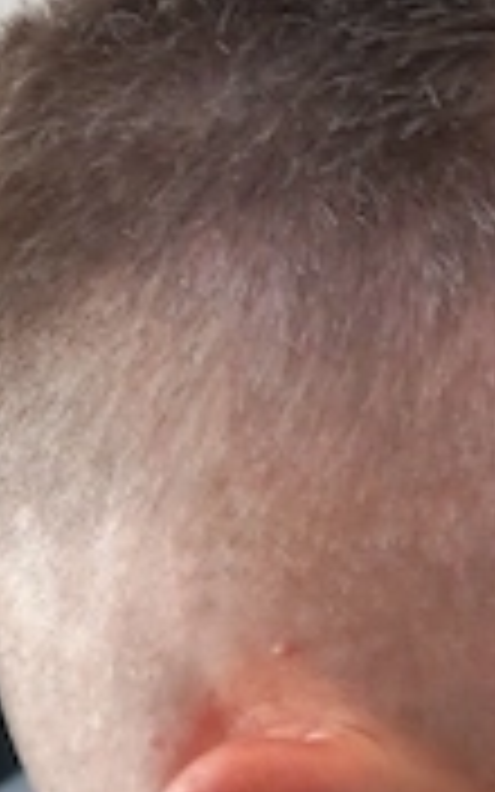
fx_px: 1403
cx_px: 104
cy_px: 428
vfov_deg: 31.5
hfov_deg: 19.8
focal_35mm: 65
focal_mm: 4
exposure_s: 1/50.3
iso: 100
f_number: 1.8
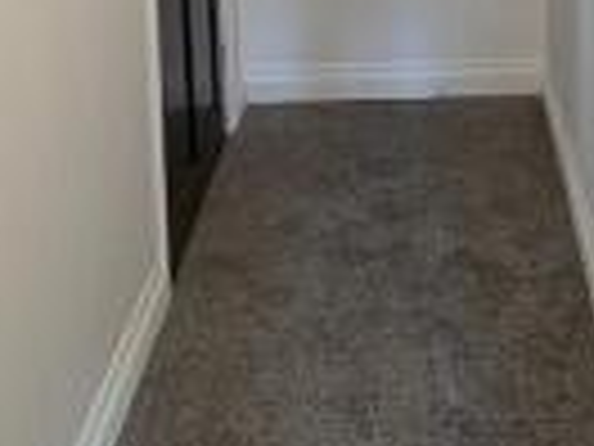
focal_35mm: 62
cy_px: -196
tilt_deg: -7.7
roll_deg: -0.4
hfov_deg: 29.7
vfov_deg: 20.7
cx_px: 551
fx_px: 1064
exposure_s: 1/50
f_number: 2.2
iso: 125
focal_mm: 2.22
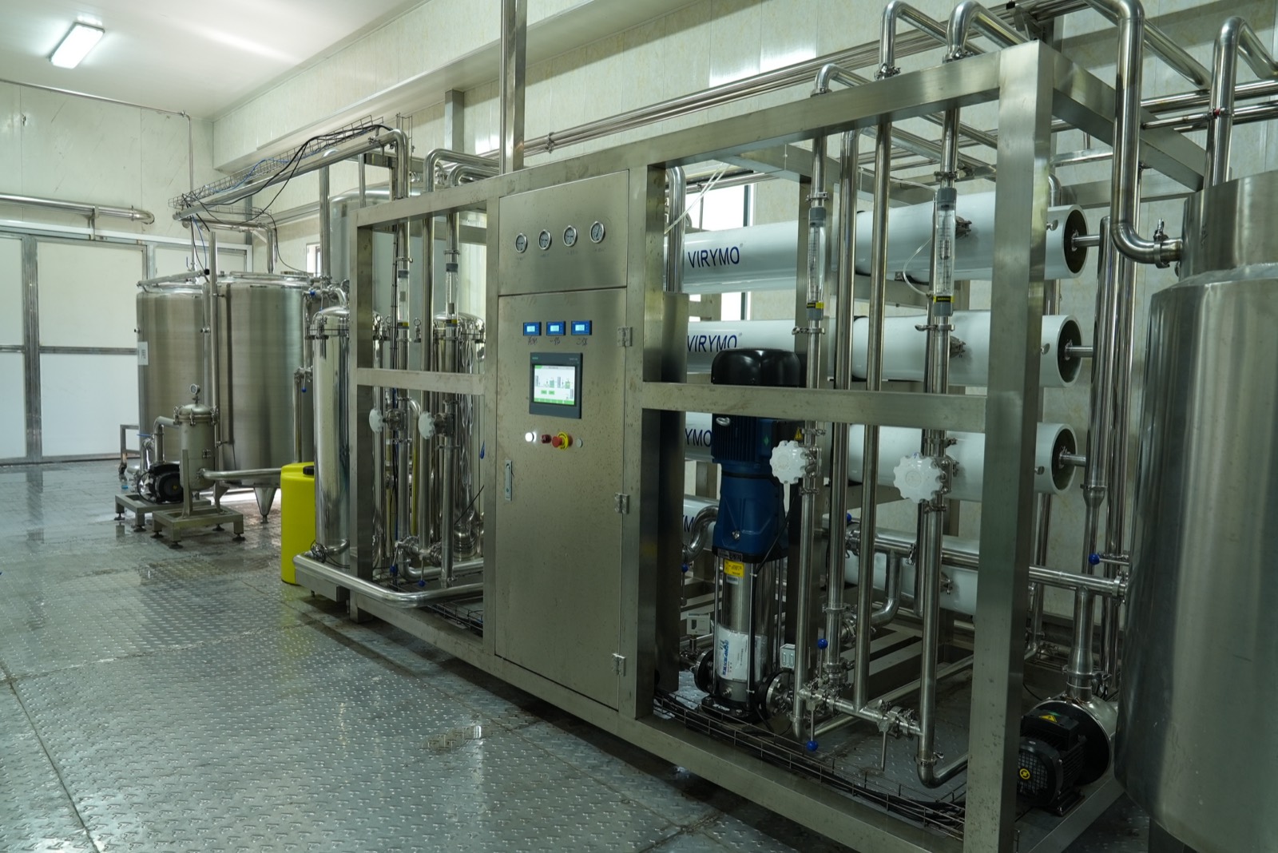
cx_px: 639
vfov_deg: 53.2
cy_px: 426
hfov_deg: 73.7
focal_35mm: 24
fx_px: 852
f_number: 5
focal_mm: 24
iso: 800
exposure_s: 1/25
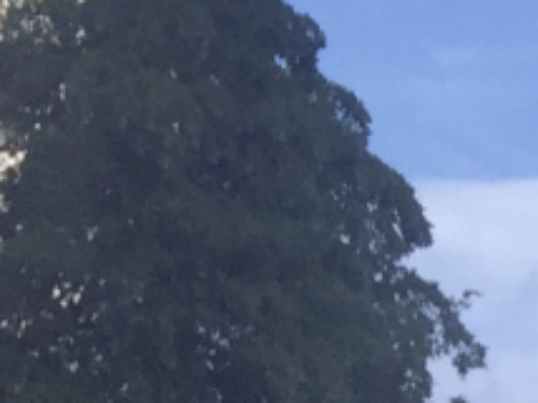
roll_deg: -0.8
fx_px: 3369
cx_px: 1800
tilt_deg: +2.4
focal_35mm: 217
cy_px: 960
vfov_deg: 6.5
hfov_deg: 7.6
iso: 32
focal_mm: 4.15
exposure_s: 1/1522
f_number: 2.2
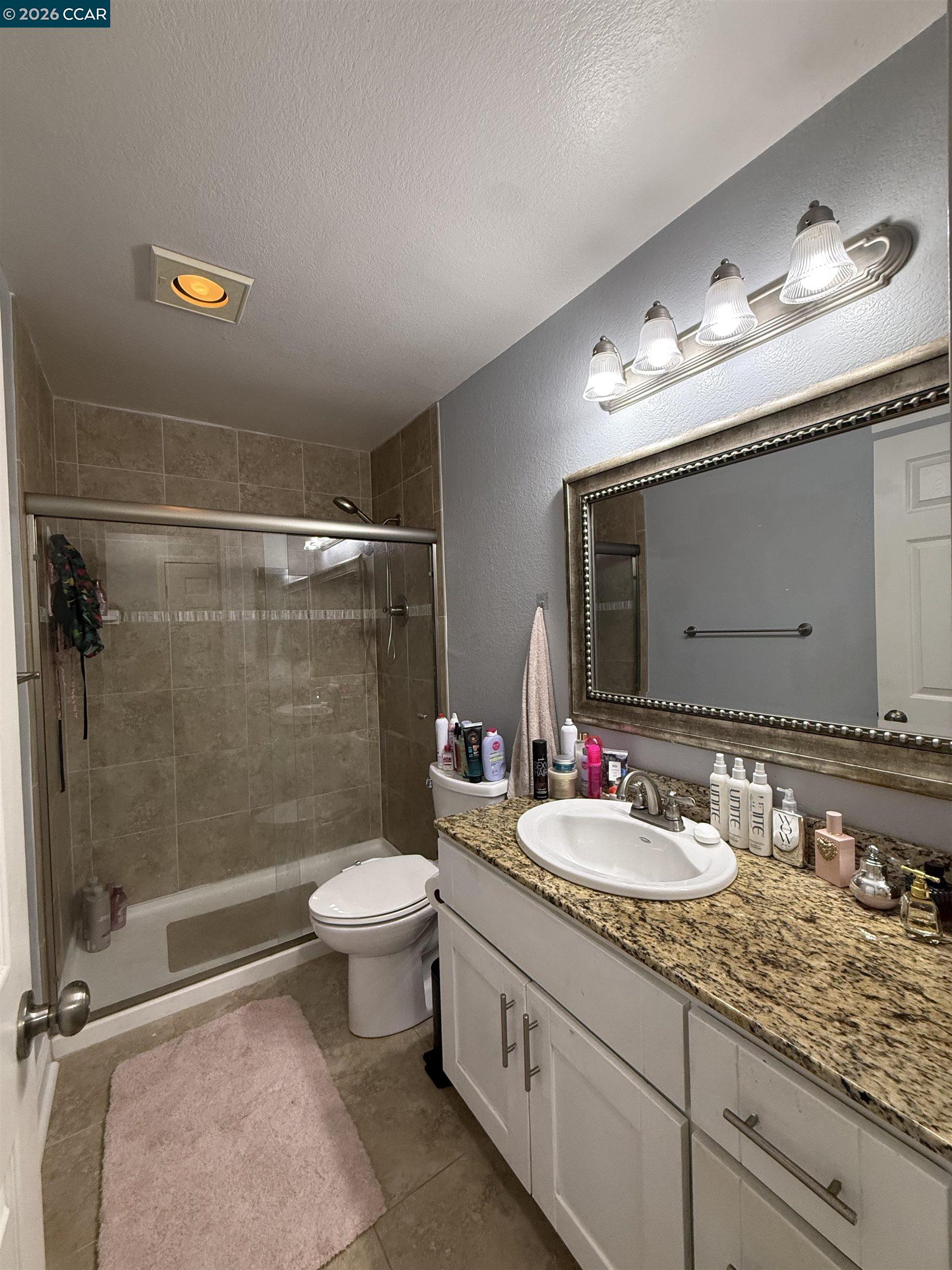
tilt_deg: -1.6
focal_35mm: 14
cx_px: 476
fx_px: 513
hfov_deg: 85.7
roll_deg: +1.7
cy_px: 635
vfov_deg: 102.1
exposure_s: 1/120
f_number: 2.2
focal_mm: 2.22
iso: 400
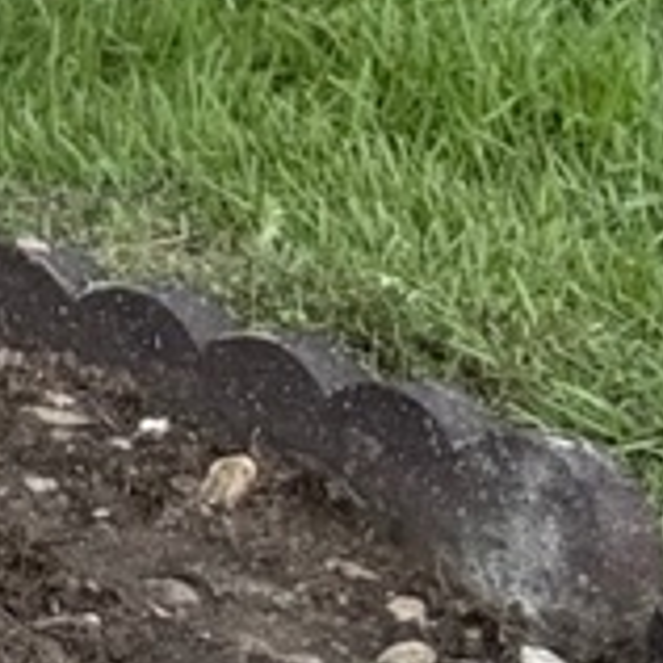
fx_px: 4659
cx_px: -1427
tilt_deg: -12.6
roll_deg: +0.8
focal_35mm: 215
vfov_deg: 7.4
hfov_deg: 7.1
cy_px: -1137
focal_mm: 6.76
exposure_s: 1/796
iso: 80
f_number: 1.78
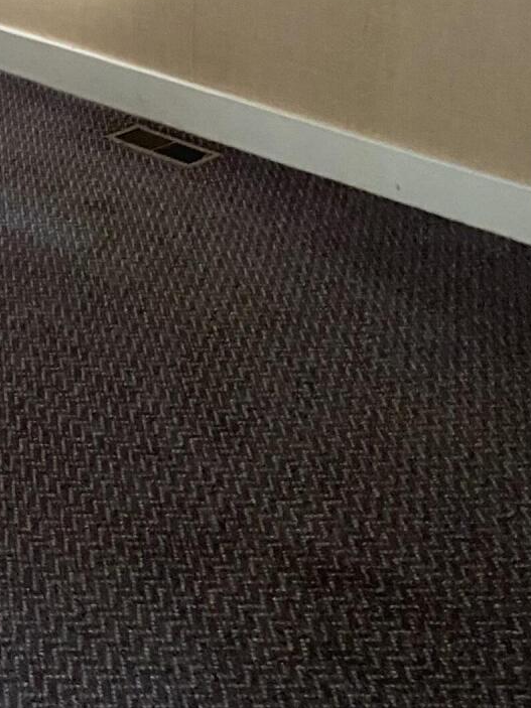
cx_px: 23
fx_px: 1514
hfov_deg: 19.4
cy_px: -151
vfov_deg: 23.9
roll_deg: -1.8
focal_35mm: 74
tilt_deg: -11.0
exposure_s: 1/35
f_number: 1.8
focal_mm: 4.25
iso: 640
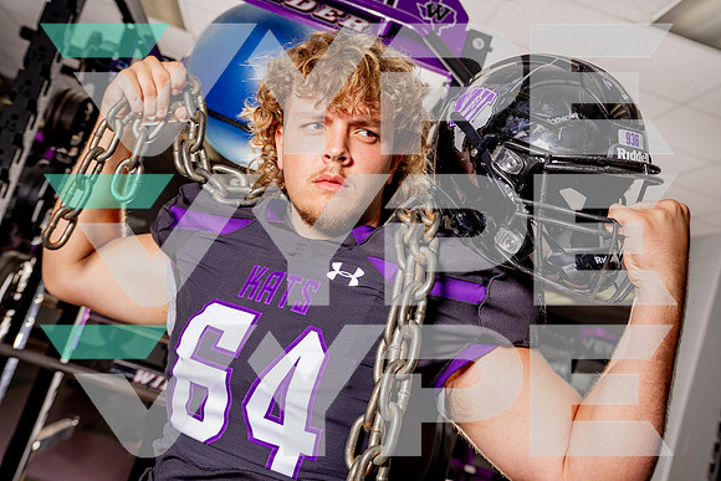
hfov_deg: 51.9
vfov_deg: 36.0
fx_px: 741
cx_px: 360
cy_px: 240
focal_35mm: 37
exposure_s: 1/200
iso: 100
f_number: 5.6
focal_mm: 37
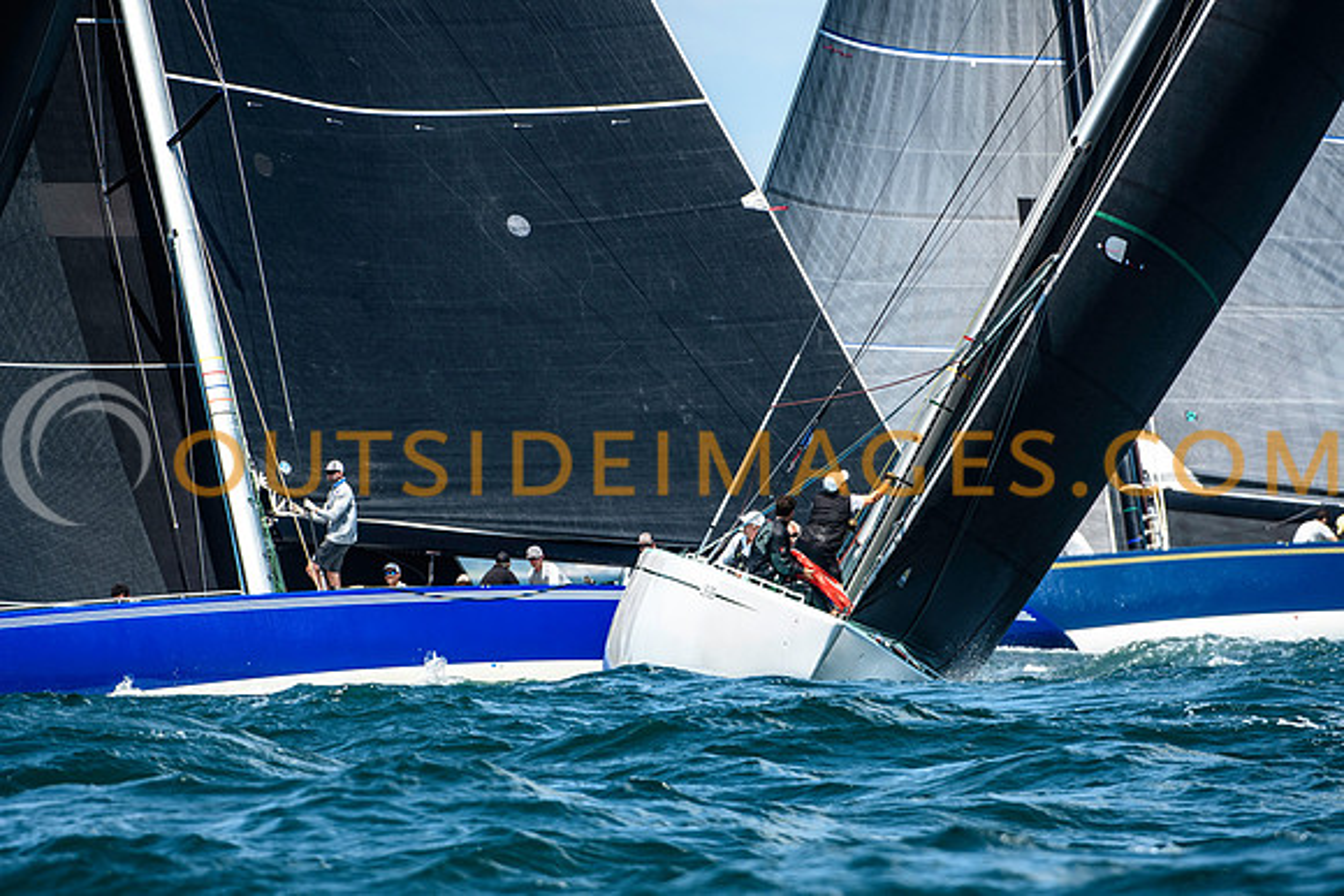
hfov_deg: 4.0
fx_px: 19044
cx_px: 672
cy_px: 448
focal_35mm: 510
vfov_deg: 2.7
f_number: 5.6
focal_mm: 340
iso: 400
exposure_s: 1/1600
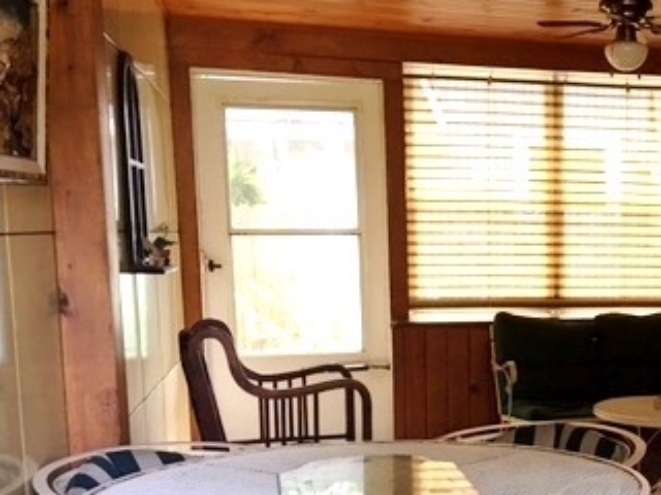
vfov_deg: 24.8
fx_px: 1108
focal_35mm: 58
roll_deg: -0.3
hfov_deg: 31.0
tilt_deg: -7.9
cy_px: 402
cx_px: 647
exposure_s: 1/15
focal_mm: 4.15
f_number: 2.2
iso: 40
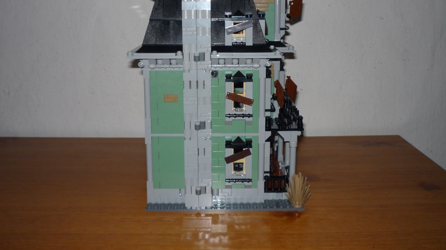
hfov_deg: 52.8
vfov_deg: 30.8
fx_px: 449
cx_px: 227
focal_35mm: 38
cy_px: 74
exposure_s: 1/30
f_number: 3.3
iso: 100
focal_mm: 5.2
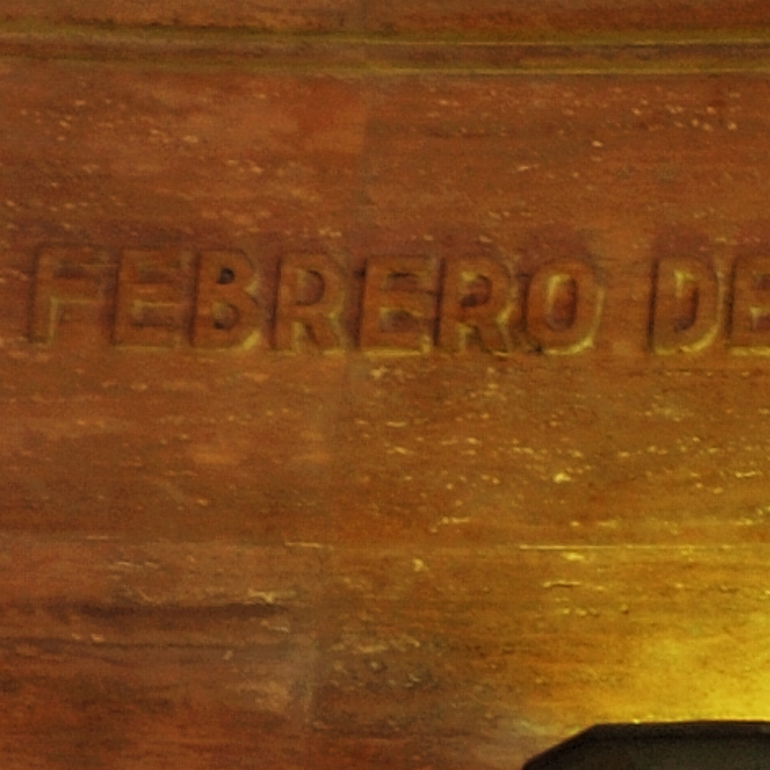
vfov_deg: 9.6
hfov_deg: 8.7
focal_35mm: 179
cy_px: 1050
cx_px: 1967
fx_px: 4505
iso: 200
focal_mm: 22
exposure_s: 1/5
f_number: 3.8
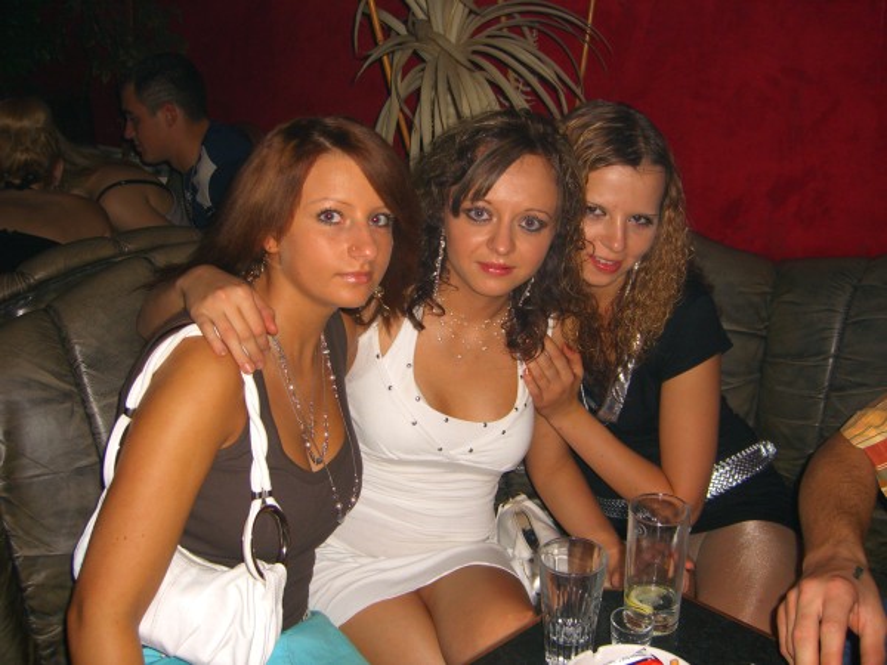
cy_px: 332
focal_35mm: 38
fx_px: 974
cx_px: 444
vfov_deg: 37.7
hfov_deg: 49.0
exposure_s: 1/60
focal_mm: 7.9
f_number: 2.8
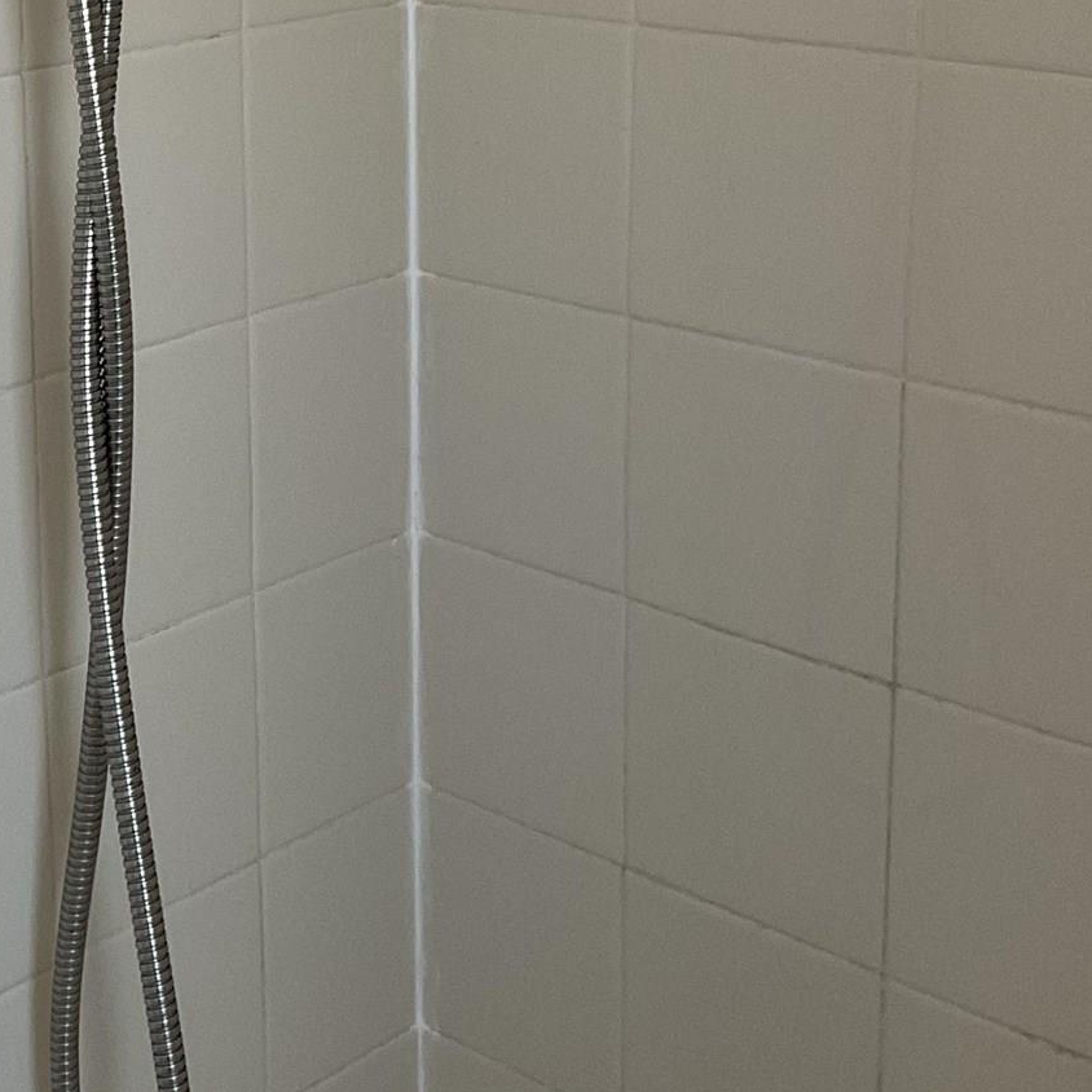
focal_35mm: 70
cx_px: 6
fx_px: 2498
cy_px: 133
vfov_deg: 24.0
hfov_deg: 23.6
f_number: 1.8
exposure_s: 1/60
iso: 64
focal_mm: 3
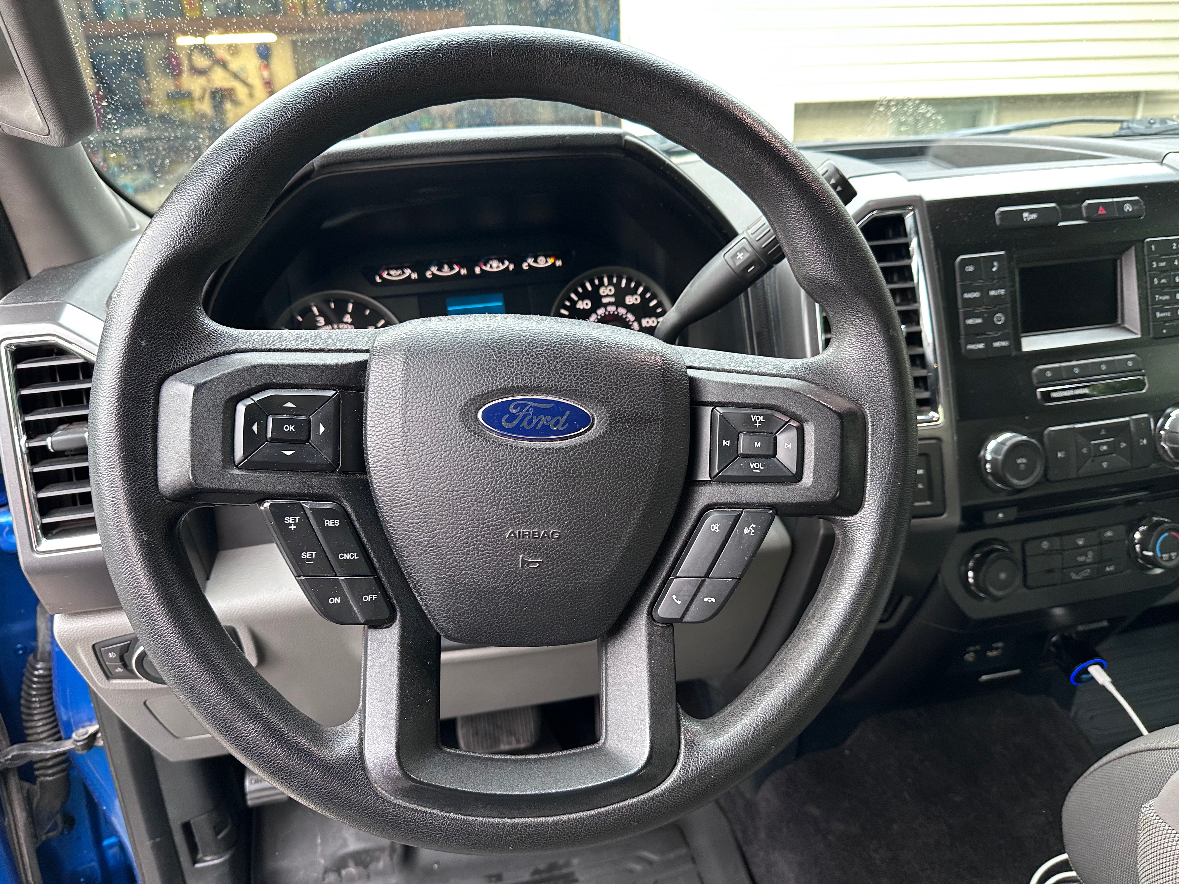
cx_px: 590
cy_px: 442
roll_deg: +2.7
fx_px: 817
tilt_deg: -22.0
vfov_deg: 56.8
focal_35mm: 24
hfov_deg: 71.6
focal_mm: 6.86
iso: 250
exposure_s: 1/50
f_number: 1.78
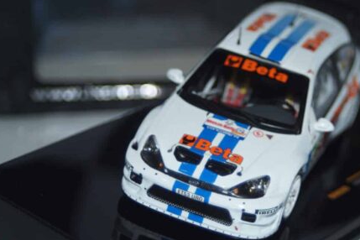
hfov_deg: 16.2
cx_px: 241
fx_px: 1260
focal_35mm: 126
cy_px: 128
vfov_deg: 10.9
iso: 200
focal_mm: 60
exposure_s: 1/80
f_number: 5.6
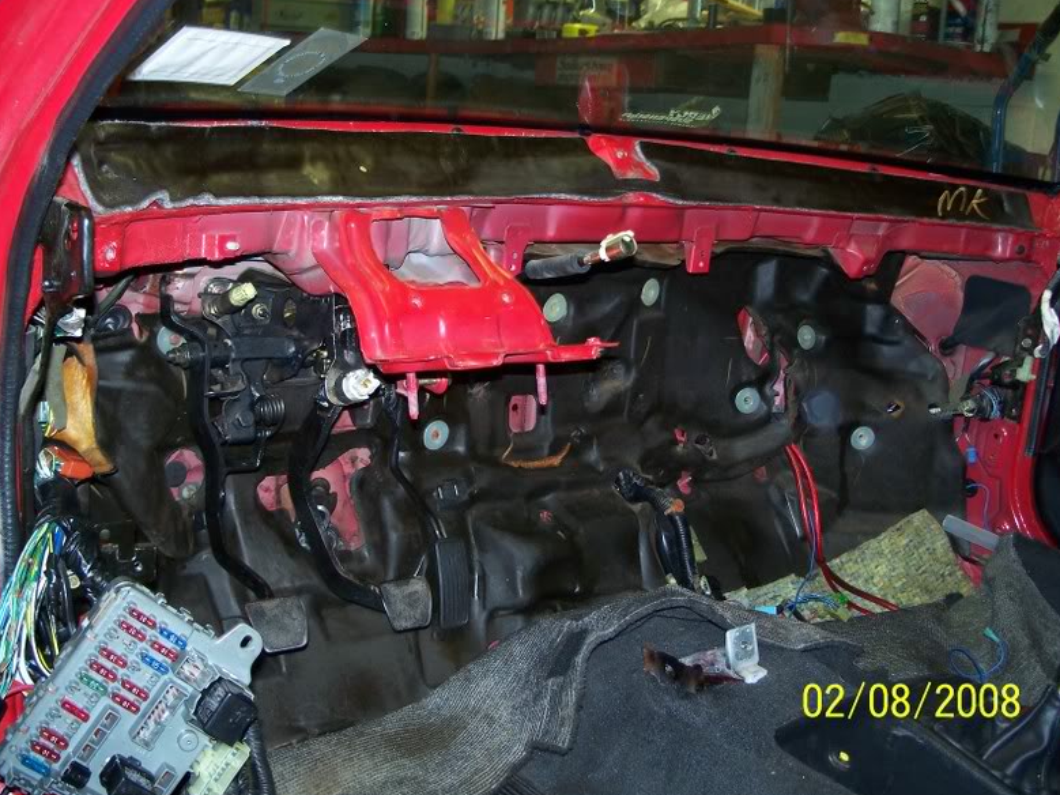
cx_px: 535
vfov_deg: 37.7
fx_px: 1163
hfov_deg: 49.0
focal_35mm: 38
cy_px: 396
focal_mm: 7.8
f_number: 2.8
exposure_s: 1/60
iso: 200
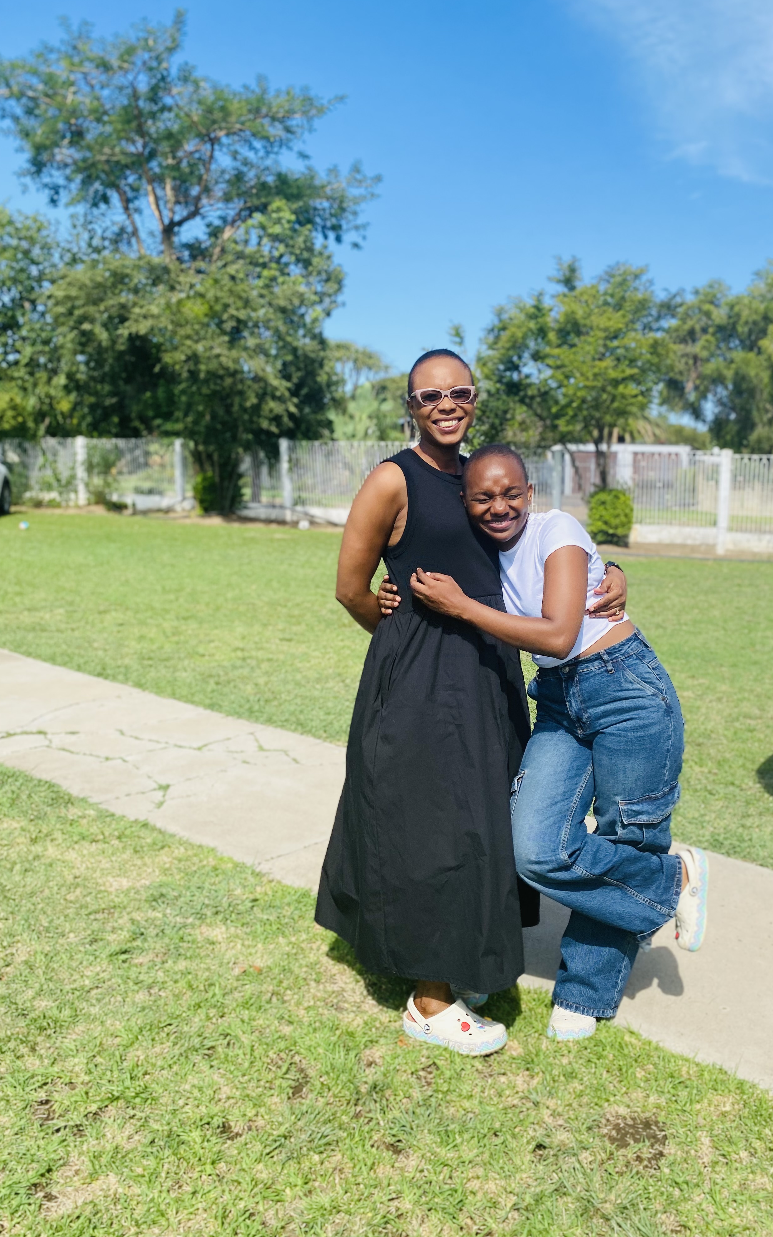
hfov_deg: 44.4
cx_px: 443
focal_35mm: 28
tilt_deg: -6.6
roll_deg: -0.2
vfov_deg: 66.5
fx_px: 944
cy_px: 614
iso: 32
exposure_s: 1/1838
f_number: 1.8
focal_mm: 4.25
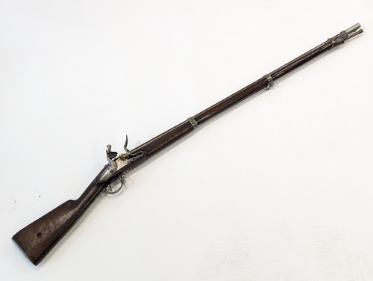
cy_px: 140
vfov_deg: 30.3
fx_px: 518
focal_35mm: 48
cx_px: 186
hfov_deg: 39.6
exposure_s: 1/99.9
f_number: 1.85
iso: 177
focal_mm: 6.81
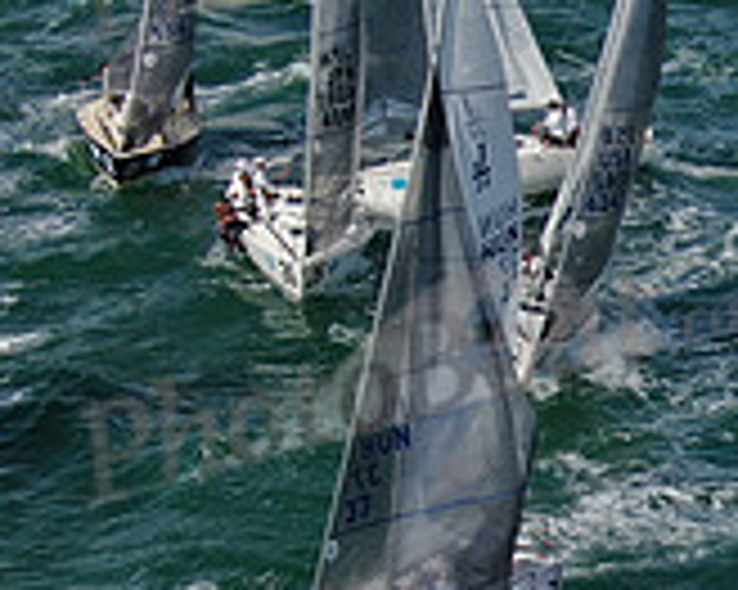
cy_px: 565
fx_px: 3624
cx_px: 1058
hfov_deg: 11.2
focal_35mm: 166
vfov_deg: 9.2
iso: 100
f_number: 3.8
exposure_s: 1/1250
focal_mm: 8.6
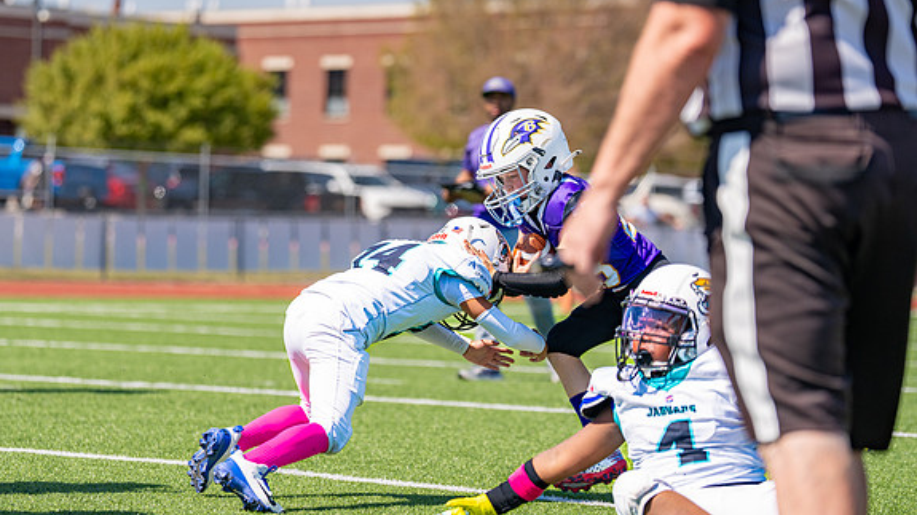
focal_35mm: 153
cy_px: 253
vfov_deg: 7.9
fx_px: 3719
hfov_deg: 14.0
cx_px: 361
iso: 125
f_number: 2.8
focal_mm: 118
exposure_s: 1/2000
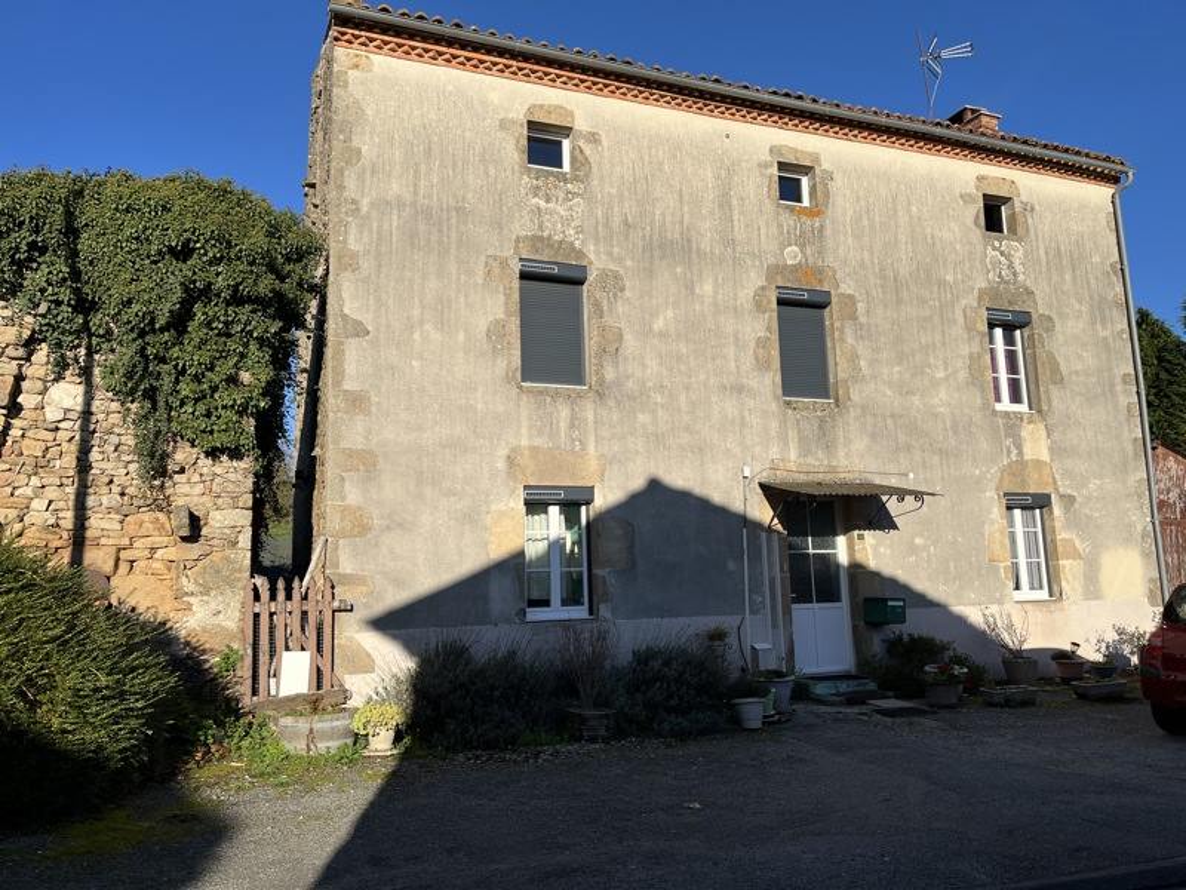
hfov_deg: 67.3
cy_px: 445
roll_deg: +1.3
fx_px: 891
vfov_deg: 53.1
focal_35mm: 26
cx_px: 593
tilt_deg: +8.9
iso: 50
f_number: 1.6
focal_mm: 5.1
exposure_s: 1/4149
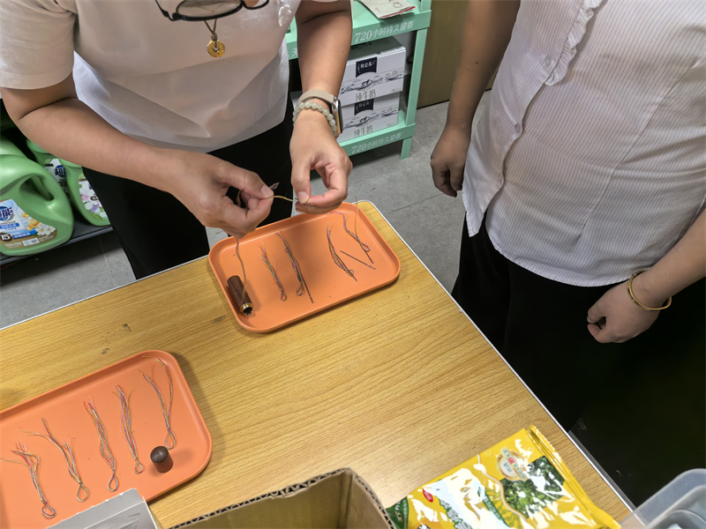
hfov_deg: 65.3
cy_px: 264
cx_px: 353
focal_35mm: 27
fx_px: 551
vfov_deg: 51.4
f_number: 2
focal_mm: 5.75
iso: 200
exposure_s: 1/120
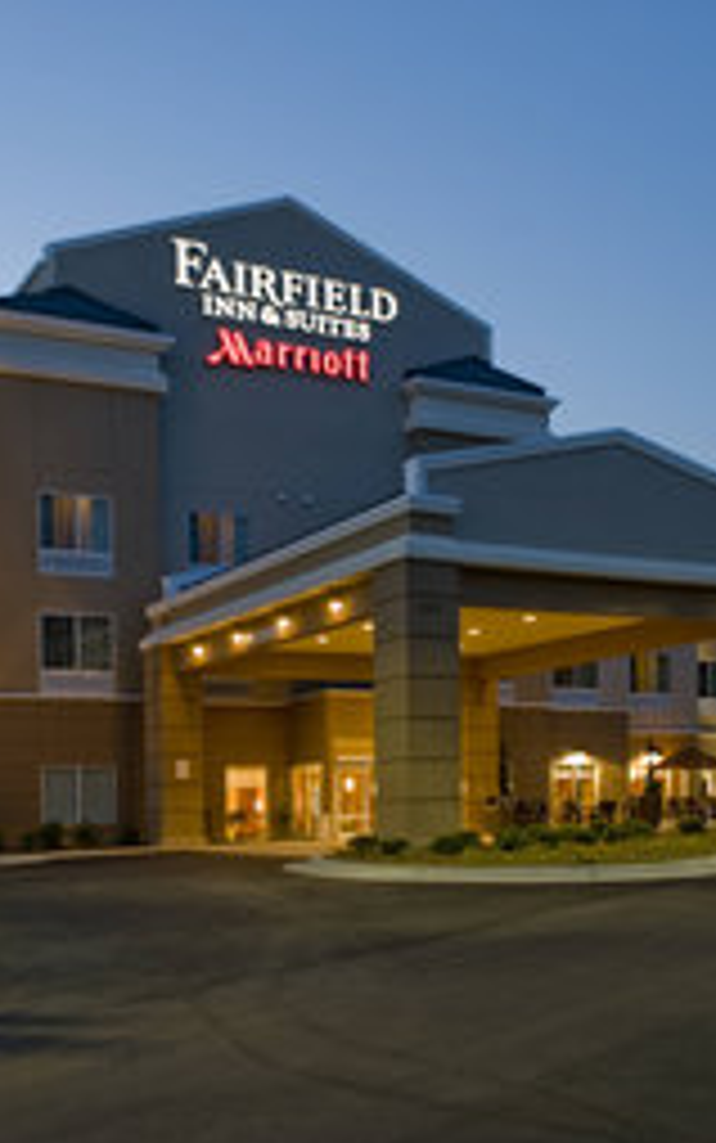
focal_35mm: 37
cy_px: 572
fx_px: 1154
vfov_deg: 52.7
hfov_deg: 34.2
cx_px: 248
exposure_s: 1/3
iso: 200
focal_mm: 24
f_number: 6.3
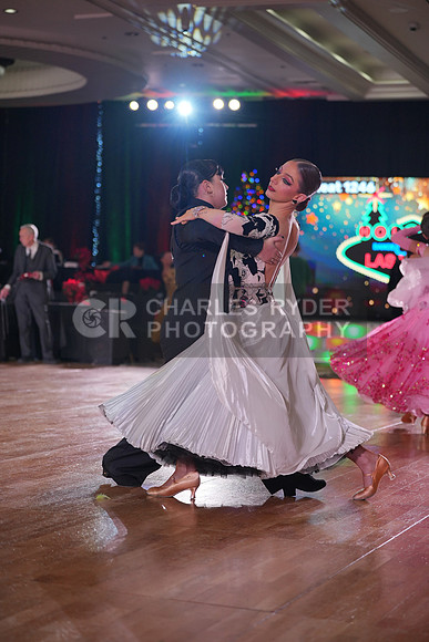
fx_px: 1250
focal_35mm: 70
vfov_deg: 28.8
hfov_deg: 19.5
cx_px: 214
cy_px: 321
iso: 800
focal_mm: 70
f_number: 2.8
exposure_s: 1/500
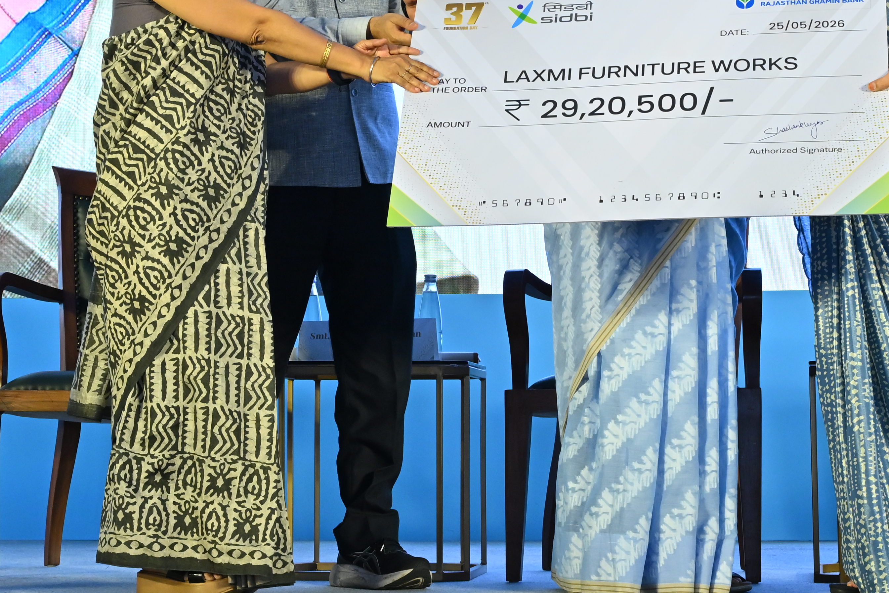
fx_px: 2445
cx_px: 492
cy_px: 254
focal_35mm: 99
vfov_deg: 13.8
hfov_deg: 20.6
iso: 1600
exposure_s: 1/160
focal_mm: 44
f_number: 9
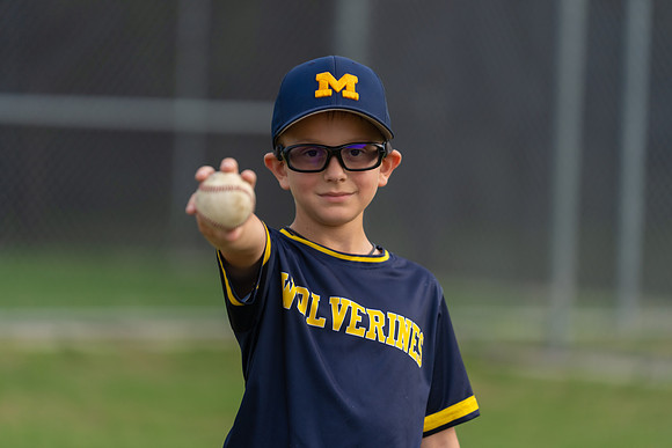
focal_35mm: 200
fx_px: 3734
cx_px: 336
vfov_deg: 6.9
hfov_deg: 10.3
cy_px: 224
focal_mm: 200
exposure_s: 1/320
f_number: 2.8
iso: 250
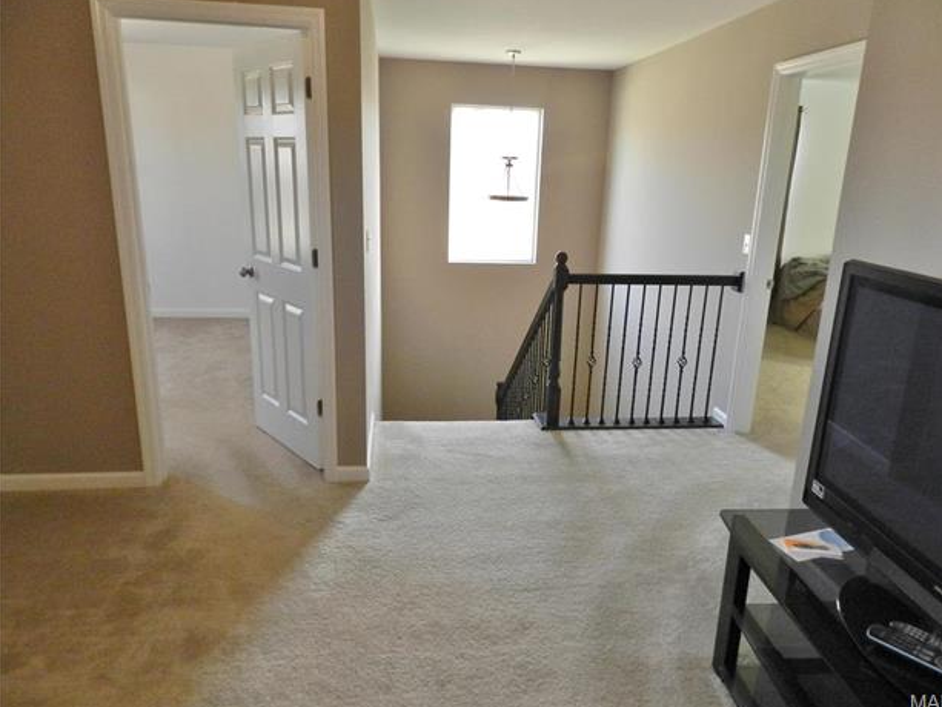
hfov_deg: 71.6
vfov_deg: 56.8
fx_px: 653
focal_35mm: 24
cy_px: 349
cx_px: 490
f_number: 3.4
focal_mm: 4
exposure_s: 1/60
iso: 640
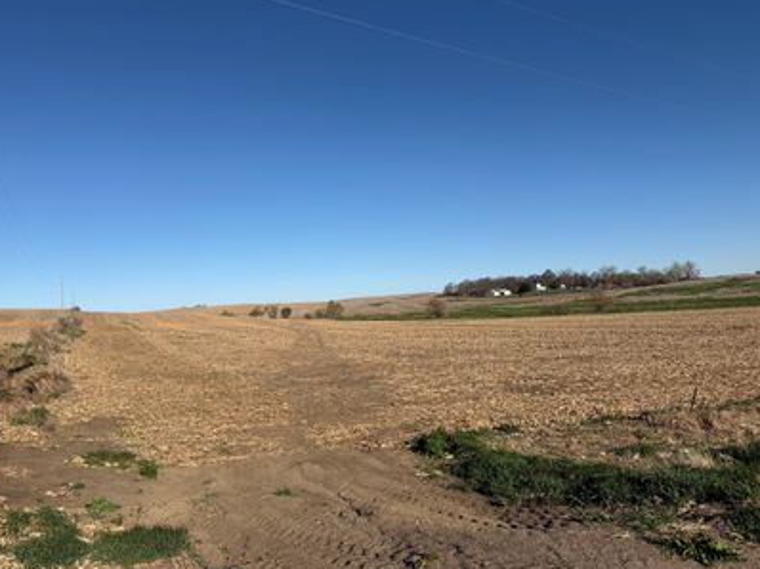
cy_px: 272
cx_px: 352
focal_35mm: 26
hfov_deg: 67.2
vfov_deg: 53.0
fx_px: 570
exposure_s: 1/8130
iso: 80
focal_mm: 6.76
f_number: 1.78
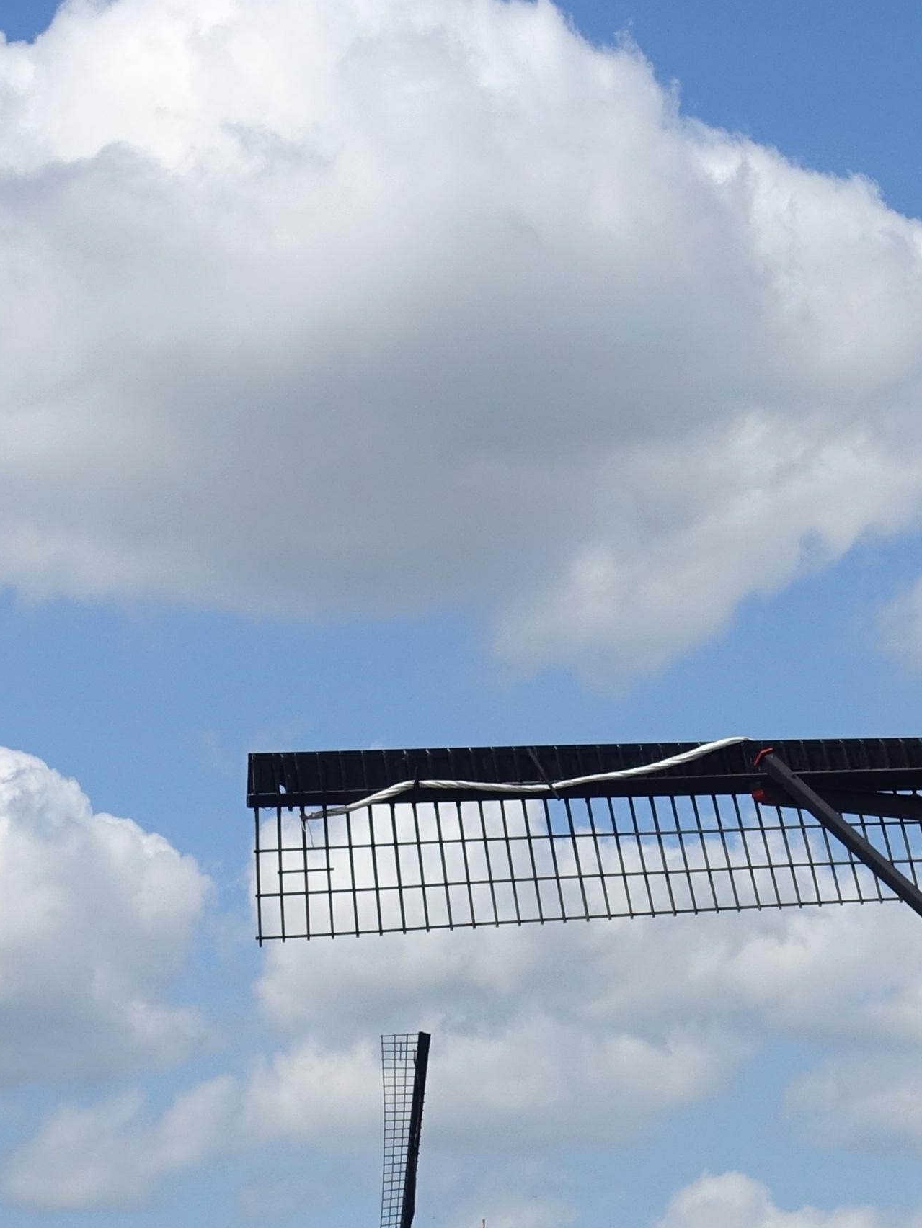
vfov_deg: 13.5
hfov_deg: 10.2
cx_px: 569
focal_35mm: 145
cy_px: 1010
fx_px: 5149
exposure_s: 1/125
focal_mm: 17.27
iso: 125
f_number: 5.6
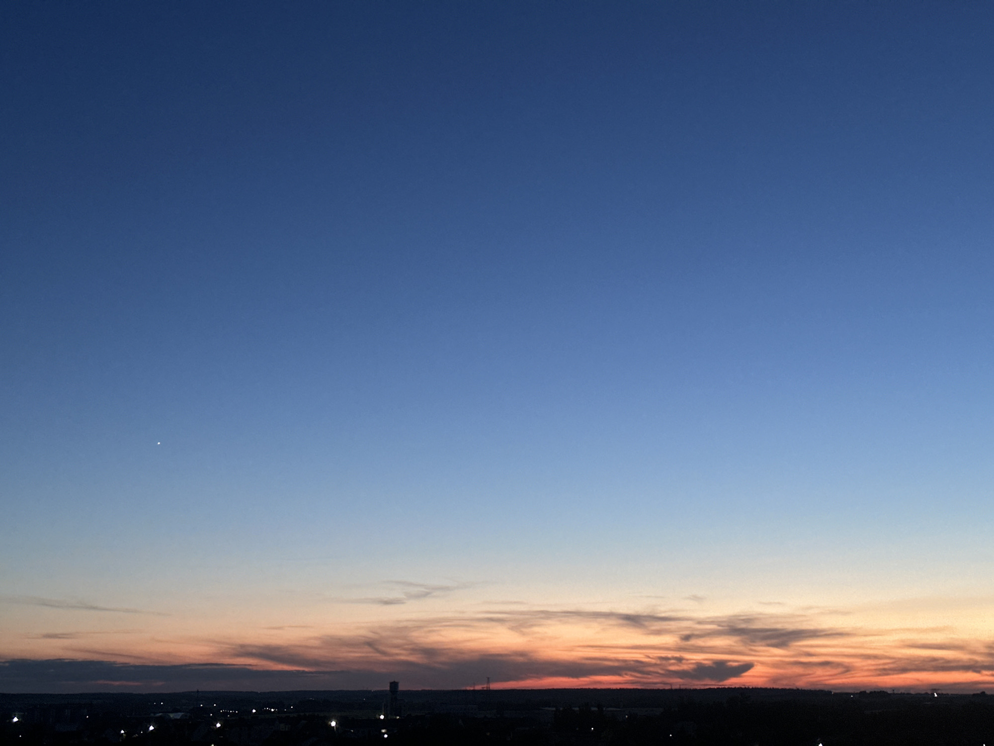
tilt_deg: +12.6
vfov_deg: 30.3
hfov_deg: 39.7
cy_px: 373
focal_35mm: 48
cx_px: 497
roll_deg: -0.2
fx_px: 1378
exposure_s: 1/33
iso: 250
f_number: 1.78
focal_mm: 6.86
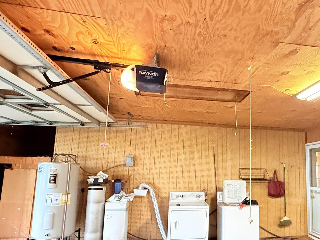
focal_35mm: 26
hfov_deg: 64.9
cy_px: 141
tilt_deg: +8.0
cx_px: 222
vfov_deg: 52.8
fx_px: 240
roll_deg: -1.2
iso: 800
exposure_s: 1/60
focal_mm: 2.22
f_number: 2.2
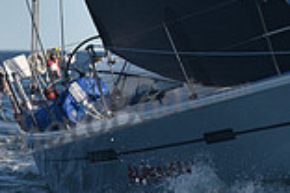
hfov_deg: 6.5
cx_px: 349
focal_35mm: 317
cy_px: -8
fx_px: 2553
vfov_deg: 4.3
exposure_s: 1/3200
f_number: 3.2
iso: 250
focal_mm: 85
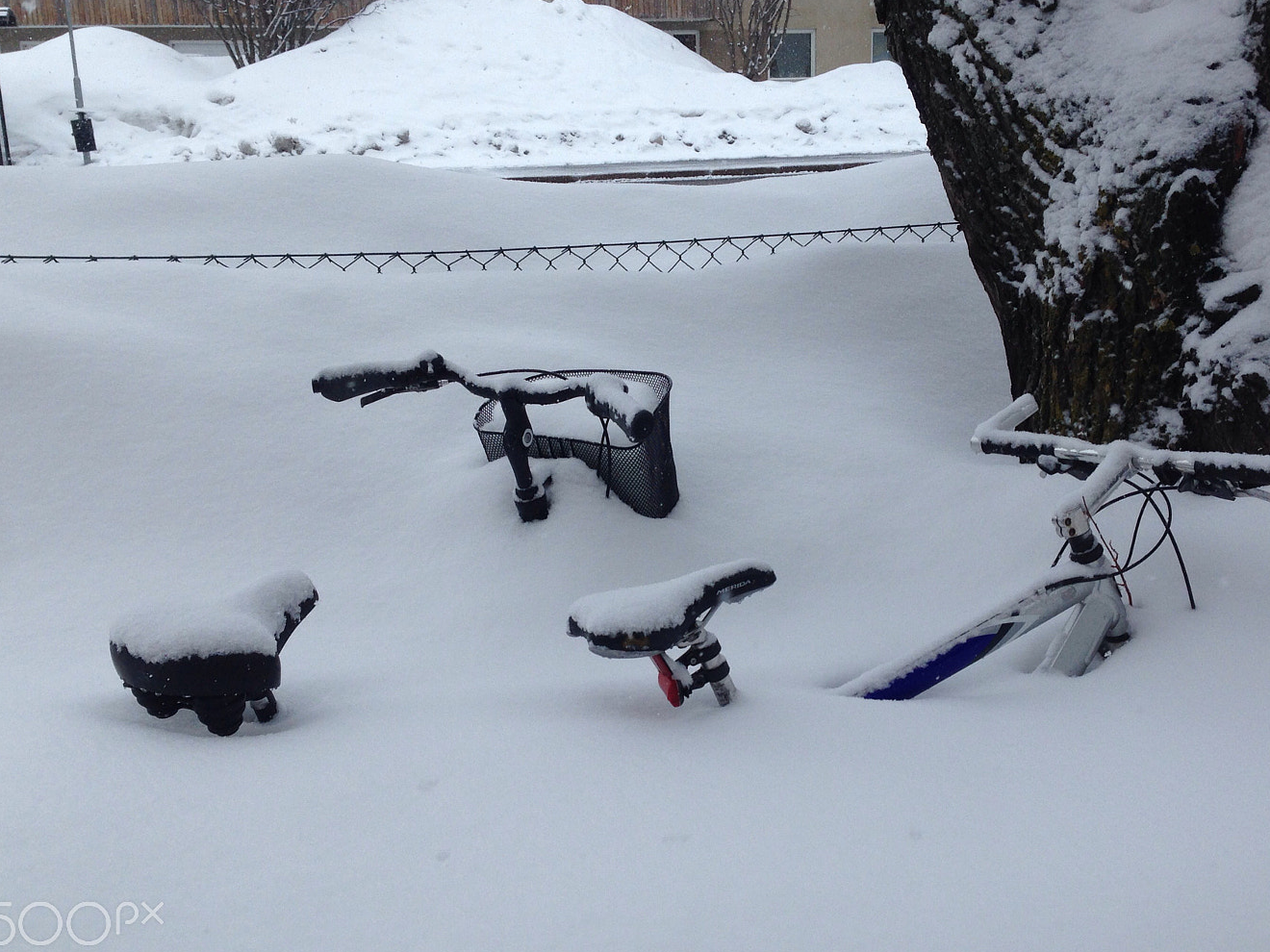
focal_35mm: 40
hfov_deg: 46.7
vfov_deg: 36.0
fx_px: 1468
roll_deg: +0.9
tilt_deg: -14.2
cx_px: 695
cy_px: 473
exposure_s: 1/723
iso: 50
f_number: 2.4
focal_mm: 4.12
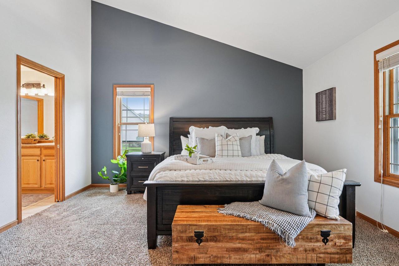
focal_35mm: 20
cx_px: 200
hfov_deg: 85.4
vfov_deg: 63.2
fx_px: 216
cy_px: 133
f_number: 7.1
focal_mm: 19.5
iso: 320
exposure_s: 1/4
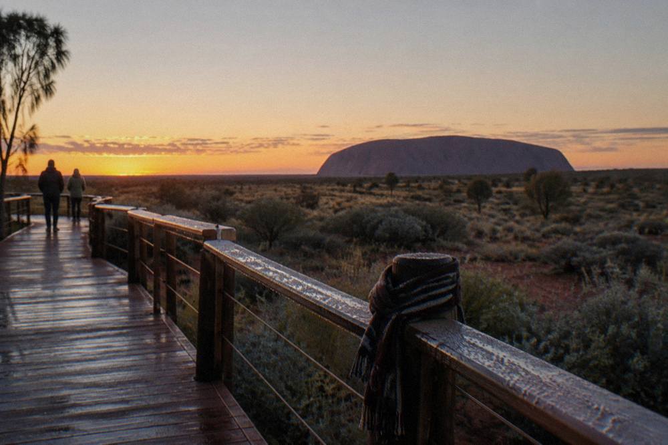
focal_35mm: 47
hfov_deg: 41.9
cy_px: 222
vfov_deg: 28.6
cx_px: 334
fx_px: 872
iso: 4000
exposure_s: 1/50
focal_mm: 47
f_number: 5.6
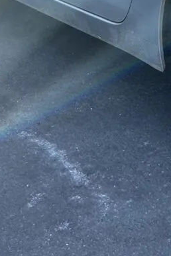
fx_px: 955
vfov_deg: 14.5
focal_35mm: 134
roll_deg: +1.4
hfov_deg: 10.0
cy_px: -93
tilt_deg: -12.2
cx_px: 245
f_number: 1.5
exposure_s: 1/718
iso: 50
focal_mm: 5.7
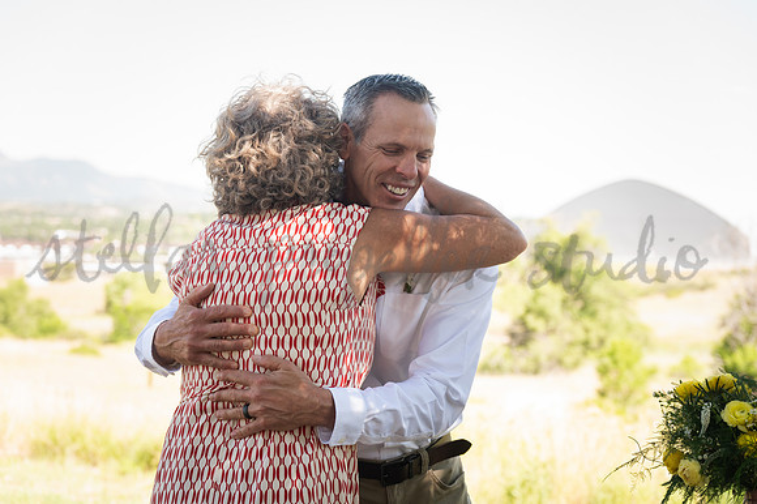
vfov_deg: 15.9
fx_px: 1807
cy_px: 252
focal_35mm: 86
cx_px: 378
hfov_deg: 23.7
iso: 1250
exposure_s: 1/800
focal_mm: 86
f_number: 6.3
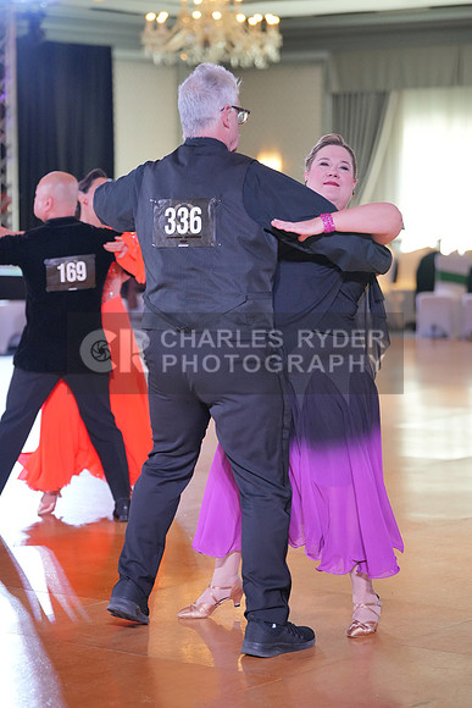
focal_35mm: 102
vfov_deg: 20.0
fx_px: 2005
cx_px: 236
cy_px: 354
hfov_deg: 13.4
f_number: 2.8
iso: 4000
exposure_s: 1/500
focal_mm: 102
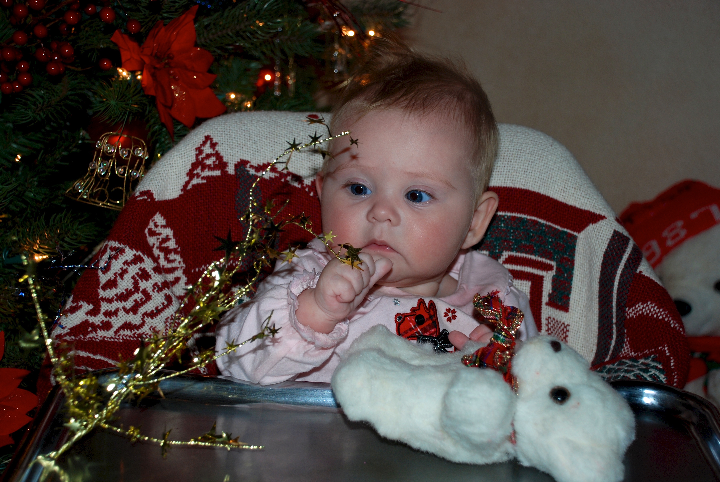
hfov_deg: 33.4
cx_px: 360
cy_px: 241
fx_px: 1201
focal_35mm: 60
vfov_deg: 22.7
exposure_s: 1/60
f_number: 4.5
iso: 200
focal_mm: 40
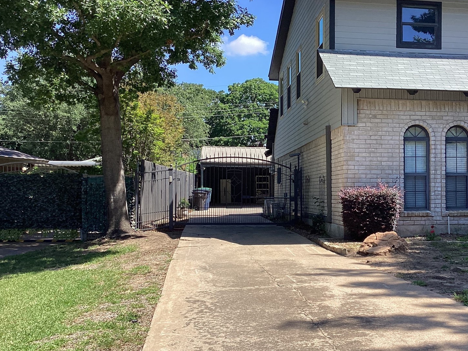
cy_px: 189
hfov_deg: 42.2
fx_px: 595
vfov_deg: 32.9
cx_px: 320
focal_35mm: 44
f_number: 2.4
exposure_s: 1/823
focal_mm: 3.3
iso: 25
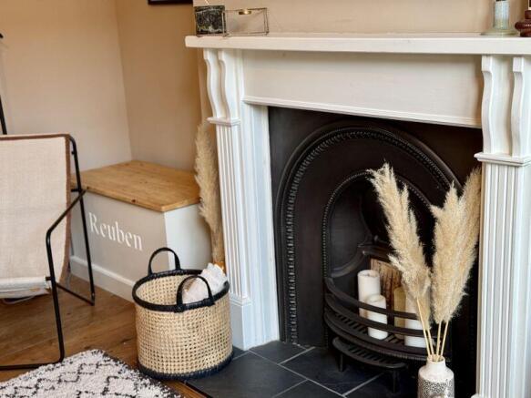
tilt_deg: -15.9
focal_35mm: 48
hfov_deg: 39.7
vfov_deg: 30.3
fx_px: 736
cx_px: 266
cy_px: 199
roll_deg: +3.4
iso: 100
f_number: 1.78
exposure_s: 1/50
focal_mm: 6.76
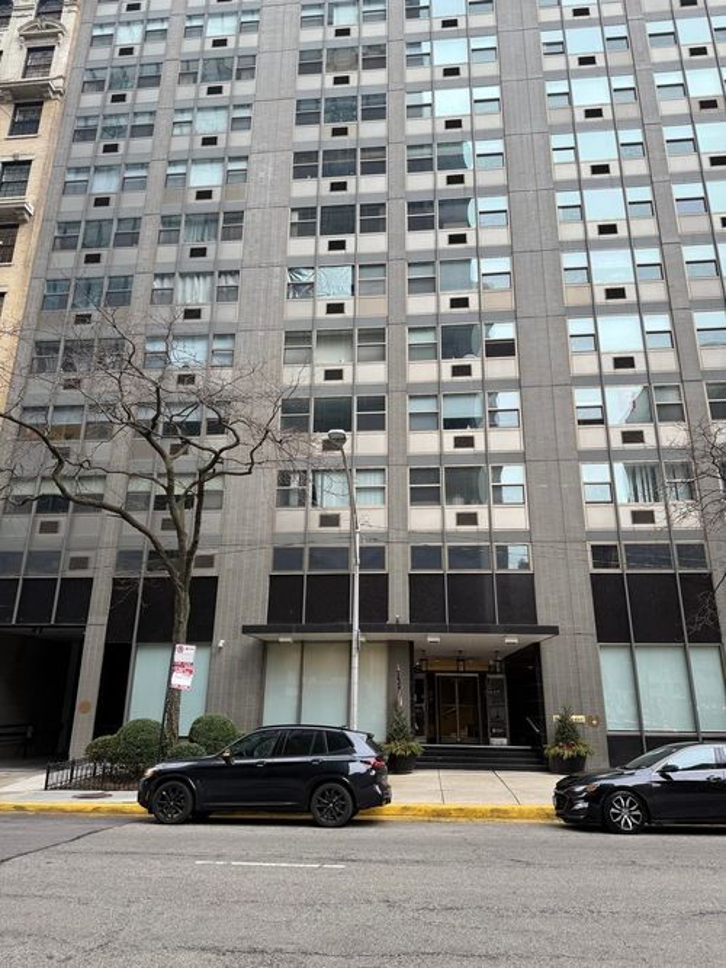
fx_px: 671
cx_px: 363
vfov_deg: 71.6
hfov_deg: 56.8
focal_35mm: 24
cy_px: 484
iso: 64
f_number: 1.78
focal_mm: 6.76
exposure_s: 1/133
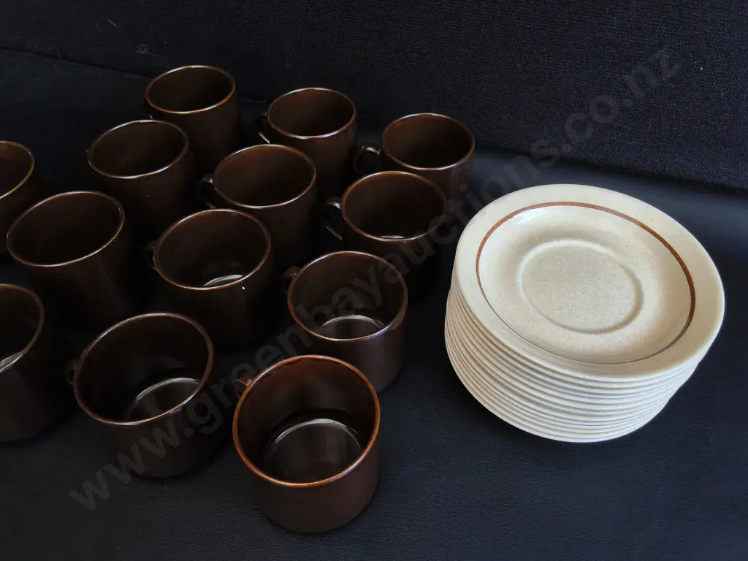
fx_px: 583
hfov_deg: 65.3
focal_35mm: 27
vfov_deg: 51.4
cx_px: 374
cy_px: 280
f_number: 2
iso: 64
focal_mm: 2.87
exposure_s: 1/100
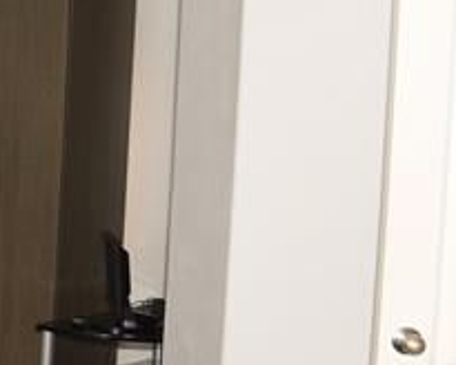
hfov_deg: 18.3
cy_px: 150
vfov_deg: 20.4
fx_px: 1012
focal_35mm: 75
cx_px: -425
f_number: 4
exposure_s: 1/60
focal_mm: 16
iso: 100
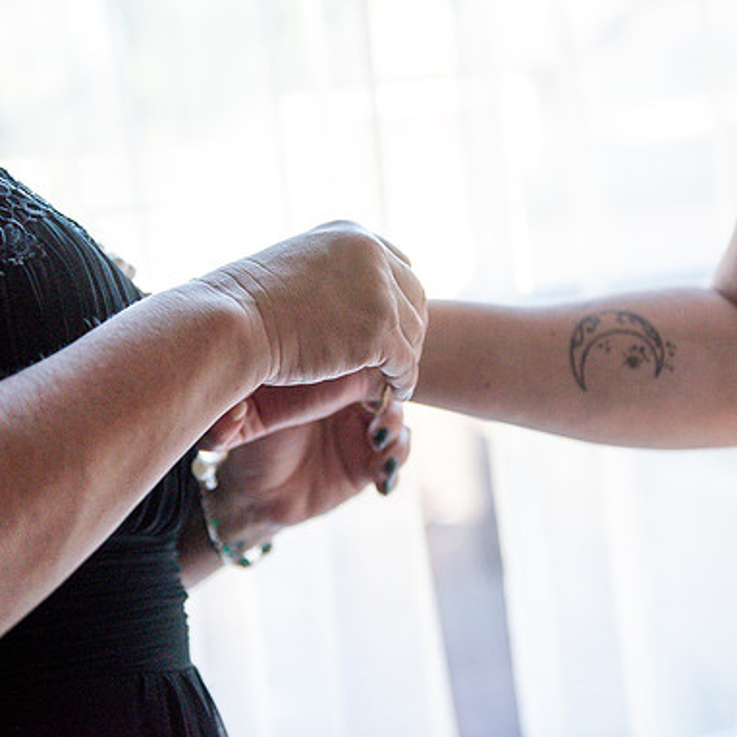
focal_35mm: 62
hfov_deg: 27.7
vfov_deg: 27.7
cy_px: 369
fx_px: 1493
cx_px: 374
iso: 1600
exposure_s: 1/800
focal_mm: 48
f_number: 2.8
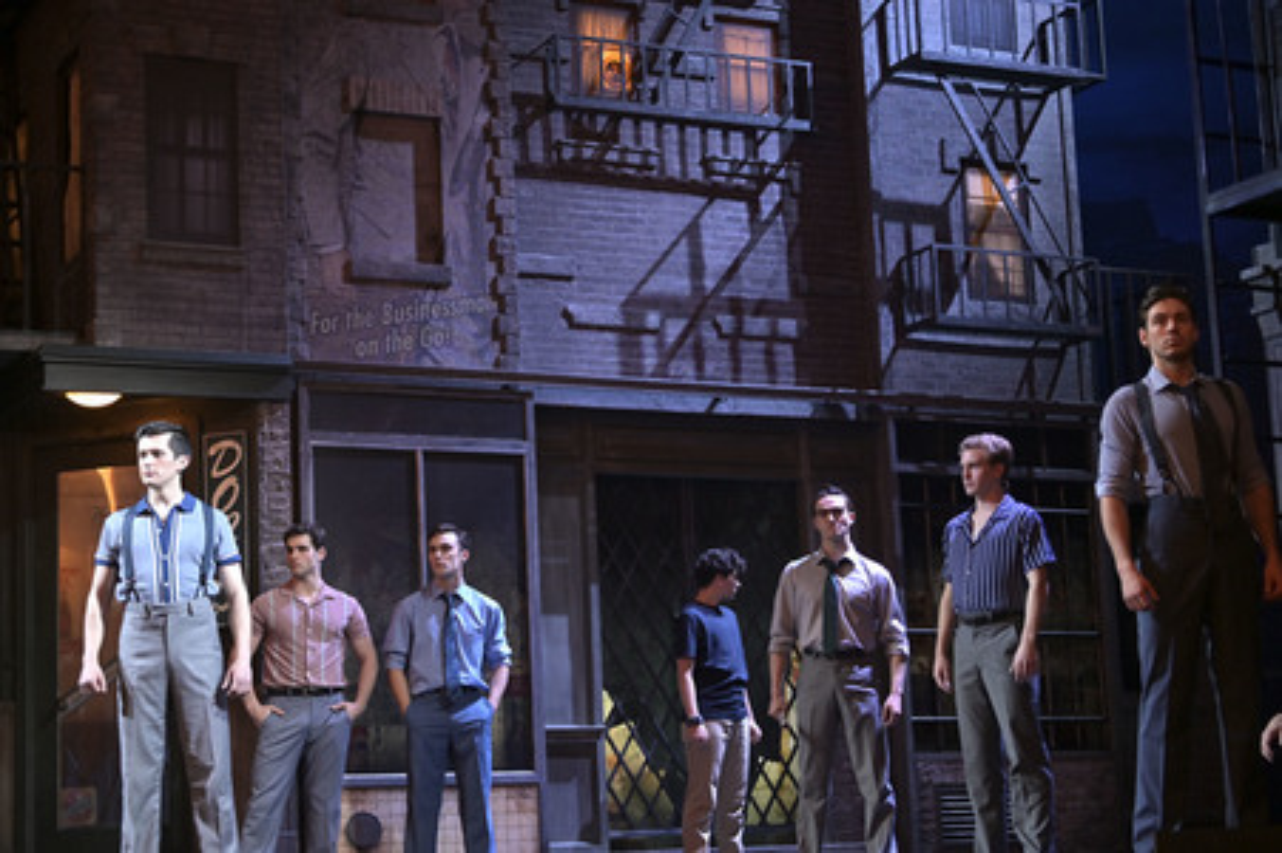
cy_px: 426
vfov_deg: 19.4
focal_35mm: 70
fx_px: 2491
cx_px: 641
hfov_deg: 28.9
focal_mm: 70
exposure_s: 1/125
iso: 1600
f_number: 4.5
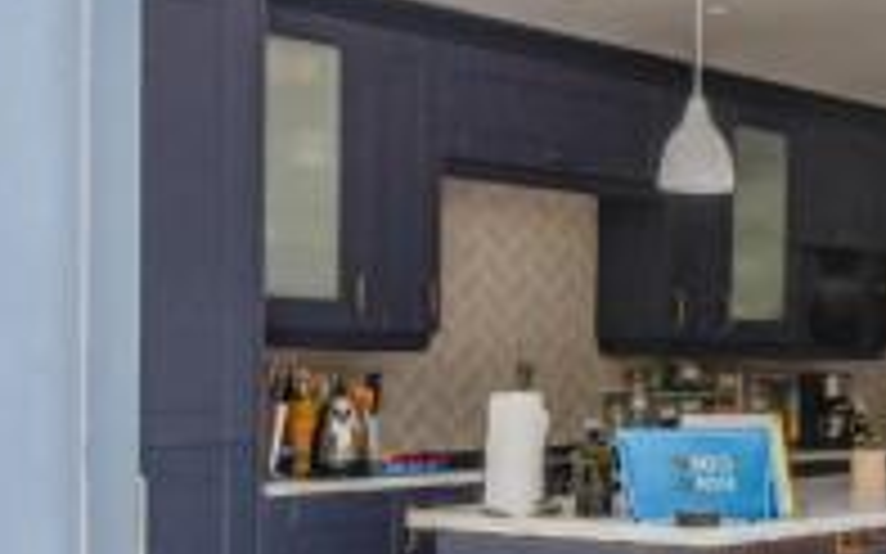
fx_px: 1786
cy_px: 367
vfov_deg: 17.6
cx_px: 1021
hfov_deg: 25.4
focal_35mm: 74
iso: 400
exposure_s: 1/400
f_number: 10
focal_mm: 20
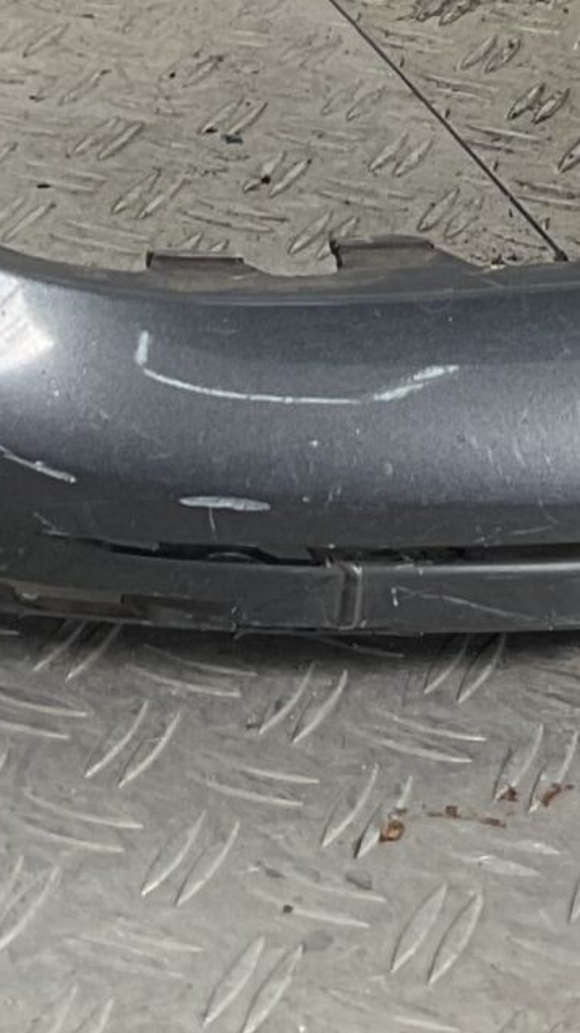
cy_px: -496
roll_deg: -4.6
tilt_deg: -17.0
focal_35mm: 127
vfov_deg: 15.6
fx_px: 3475
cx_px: 711
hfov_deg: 9.4
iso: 16
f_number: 1.8
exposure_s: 1/230
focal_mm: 3
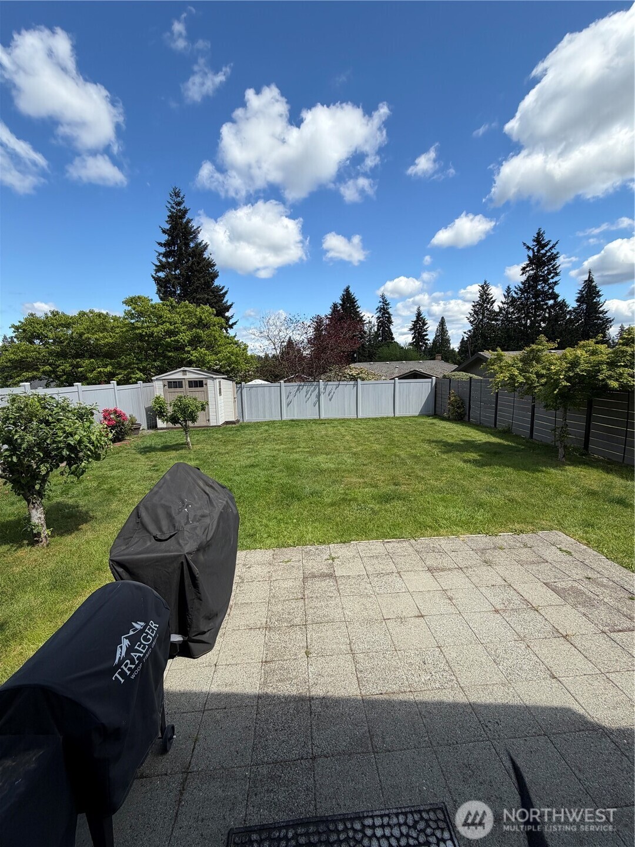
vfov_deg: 102.1
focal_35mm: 14
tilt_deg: -10.3
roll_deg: +2.0
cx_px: 318
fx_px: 342
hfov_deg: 85.7
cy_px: 424
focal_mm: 2.22
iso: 25
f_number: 2.2
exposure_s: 1/770
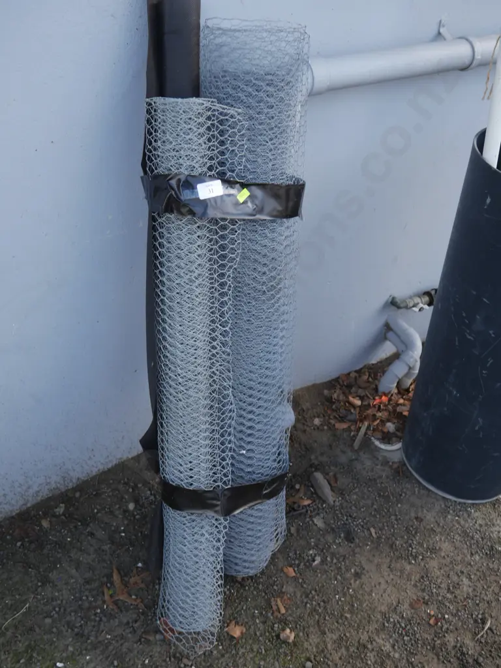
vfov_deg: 56.8
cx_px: 250
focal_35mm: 32
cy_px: 334
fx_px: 618
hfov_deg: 44.2
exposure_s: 1/100
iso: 200
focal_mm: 16
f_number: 3.6
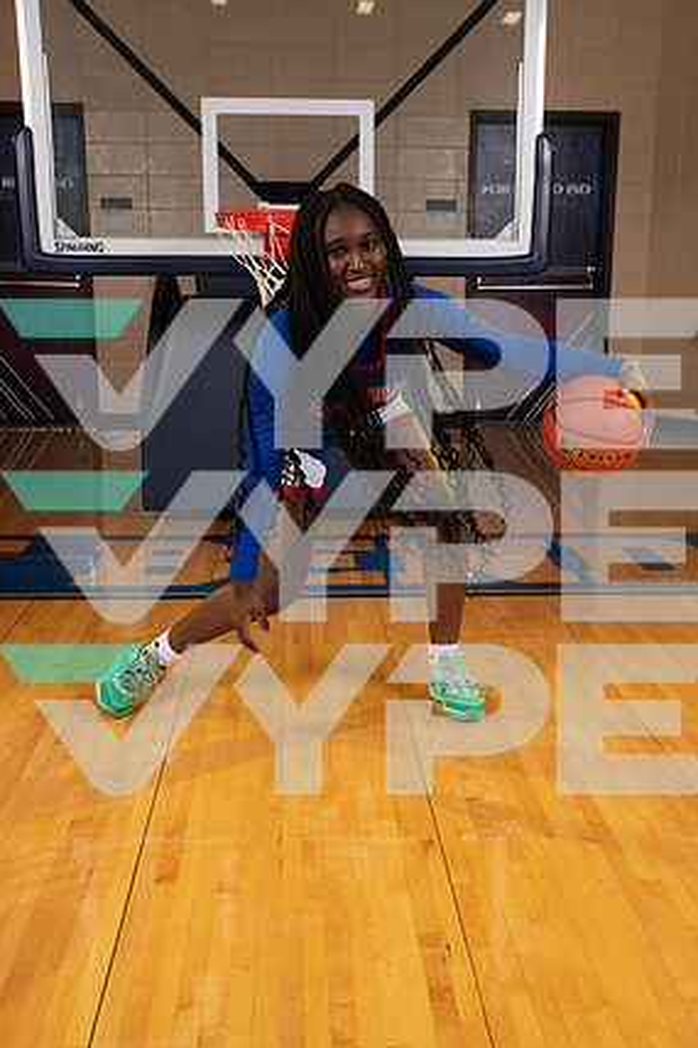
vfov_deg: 48.5
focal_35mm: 40
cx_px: 362
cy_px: 548
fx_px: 1164
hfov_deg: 33.4
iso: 320
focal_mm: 38
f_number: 7.1
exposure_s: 1/320
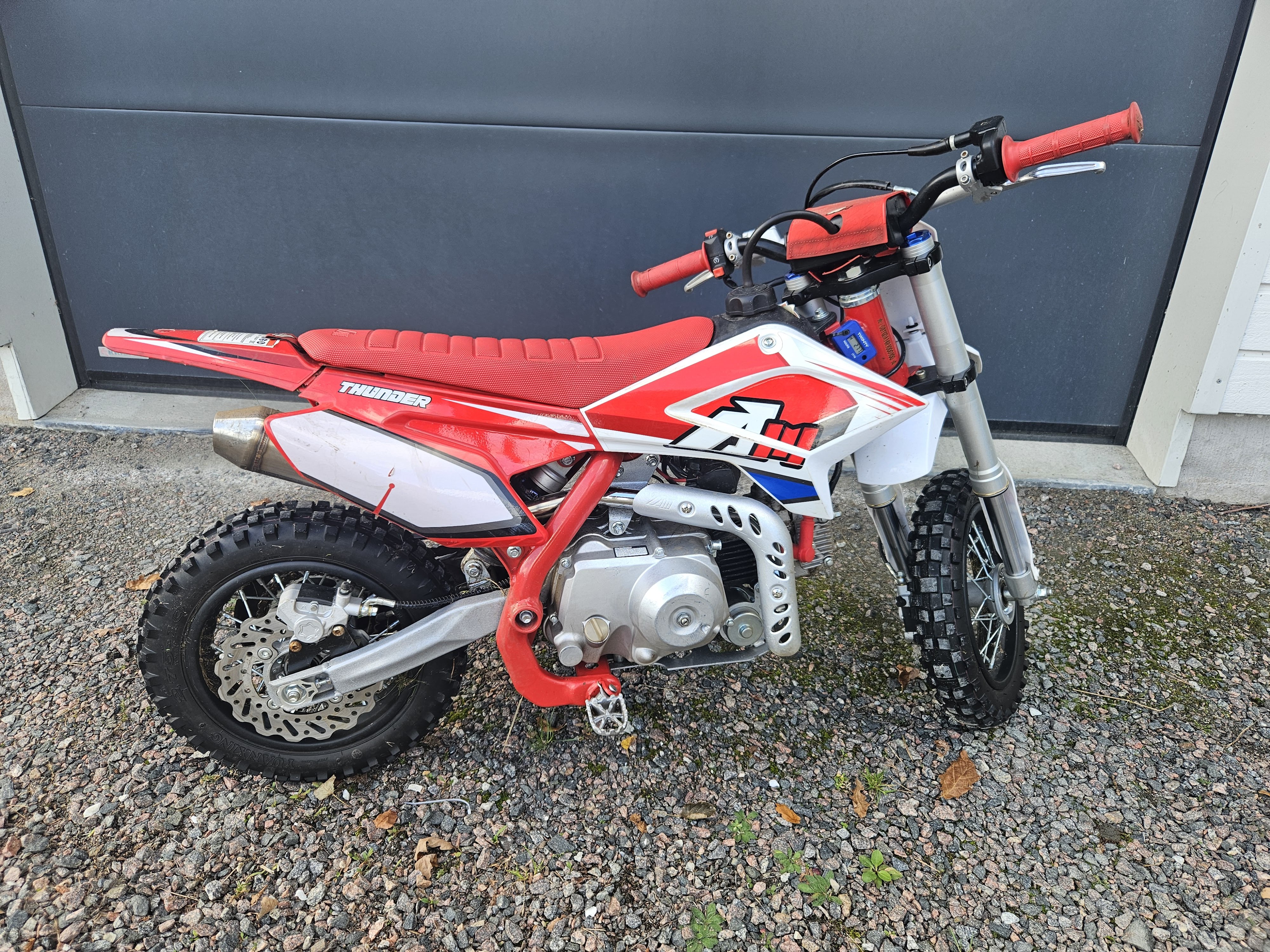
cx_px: 635
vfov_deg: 58.9
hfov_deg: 73.9
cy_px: 476
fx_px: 844
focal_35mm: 23
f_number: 1.8
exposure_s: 1/180
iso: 40
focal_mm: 5.4
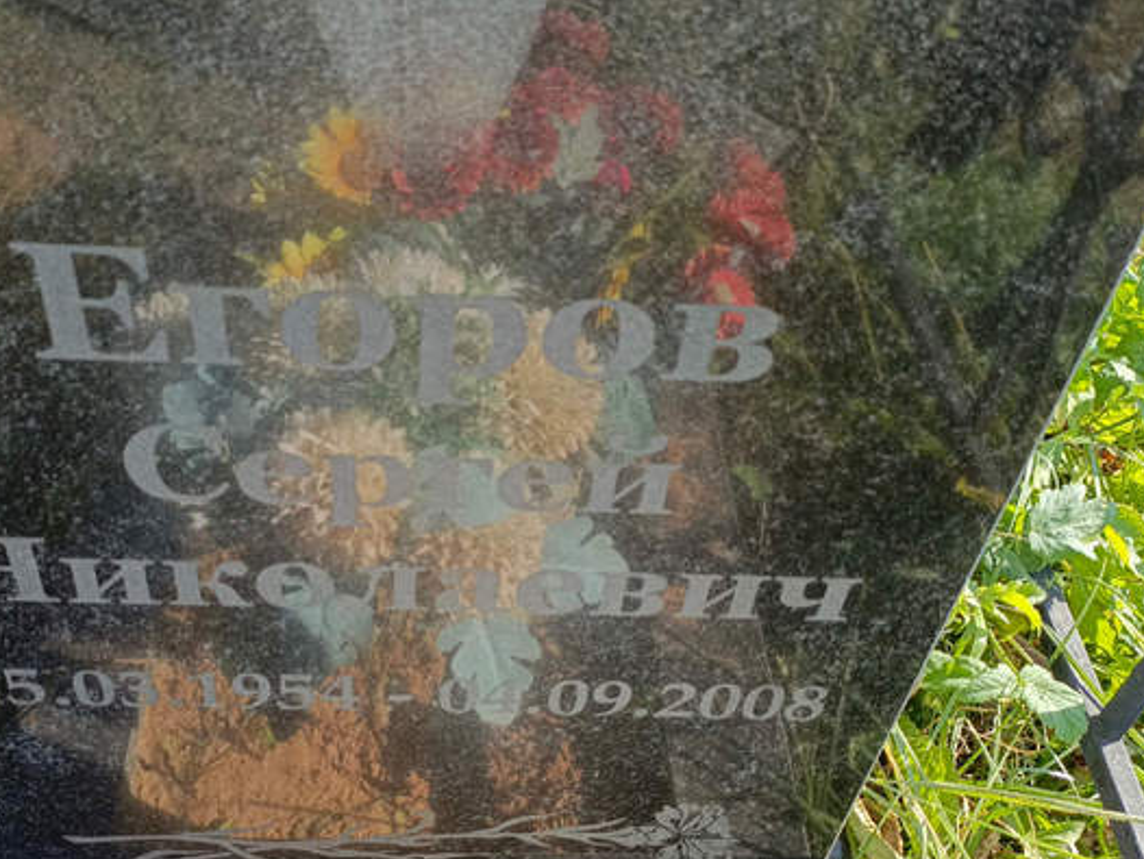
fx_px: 1256
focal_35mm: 38
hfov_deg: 48.7
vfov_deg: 37.6
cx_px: 476
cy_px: 528
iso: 112
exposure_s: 1/242
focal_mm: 4.76
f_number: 1.69
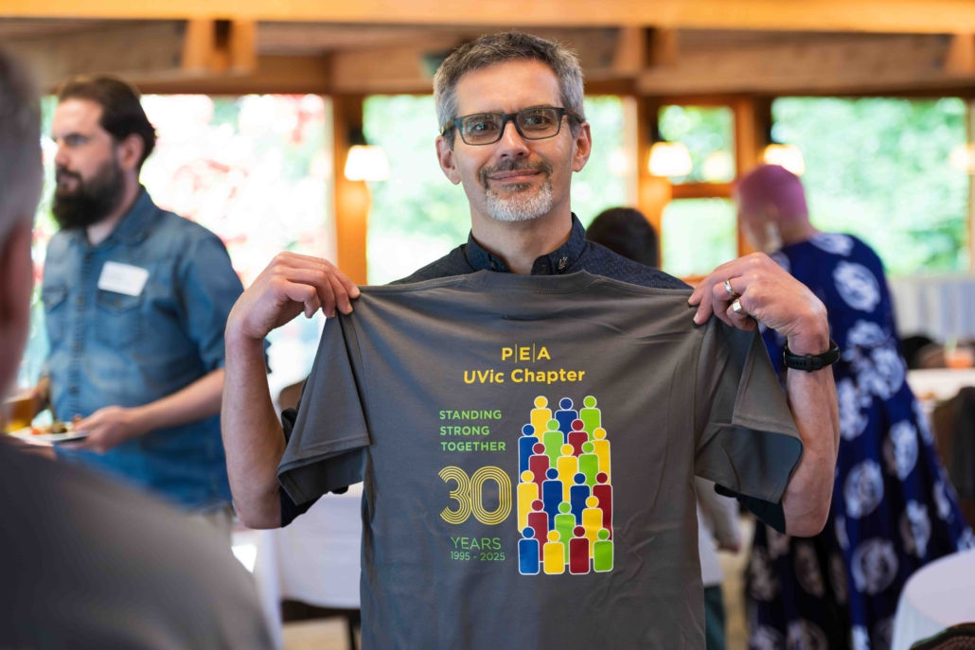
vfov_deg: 17.1
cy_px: 325
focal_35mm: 80
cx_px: 488
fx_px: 2167
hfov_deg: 25.4
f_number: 2.8
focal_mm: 80
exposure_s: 1/200
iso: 3200
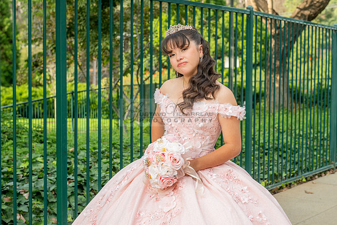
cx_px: 190
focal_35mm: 68
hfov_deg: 29.7
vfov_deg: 20.1
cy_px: 102
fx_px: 634
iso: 160
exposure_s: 1/250
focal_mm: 60
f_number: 6.3
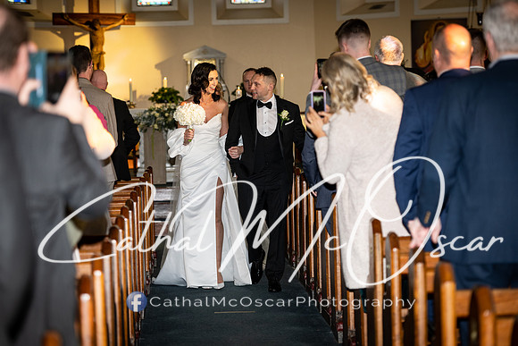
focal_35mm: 104
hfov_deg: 19.7
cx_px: 259
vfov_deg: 13.2
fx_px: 1493
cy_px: 173
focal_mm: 100
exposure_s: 1/250
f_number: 2.8
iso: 400
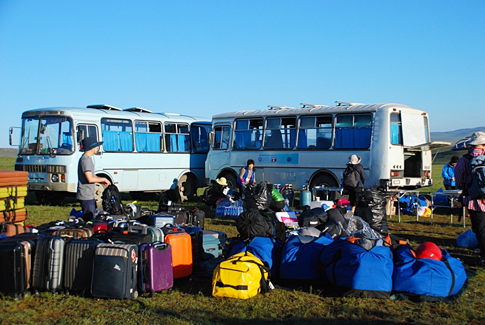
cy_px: 162
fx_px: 708
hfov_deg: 37.8
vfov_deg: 25.8
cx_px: 242
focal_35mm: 52
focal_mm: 35
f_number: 6.3
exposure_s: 1/1250
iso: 400
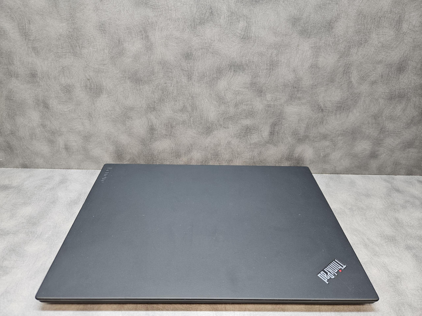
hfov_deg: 73.9
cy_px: 158
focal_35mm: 23
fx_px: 280
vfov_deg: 58.9
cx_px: 211
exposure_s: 1/100
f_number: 1.8
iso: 250
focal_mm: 5.4
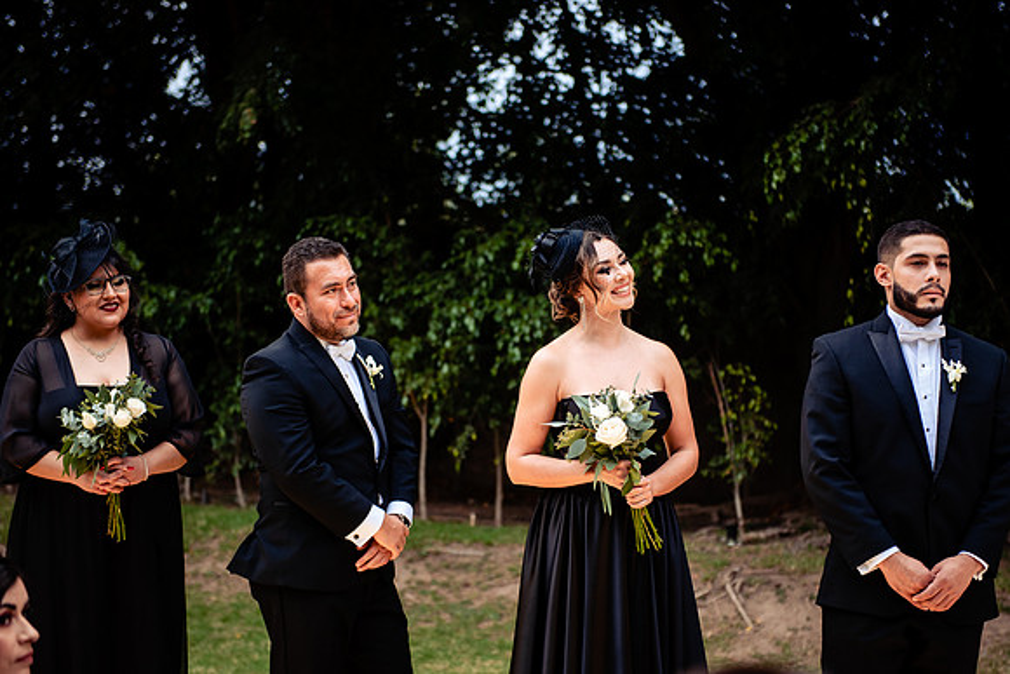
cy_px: 382
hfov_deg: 25.3
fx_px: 2248
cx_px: 542
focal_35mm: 80
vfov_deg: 17.0
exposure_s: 1/160
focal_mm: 70
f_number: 2.8
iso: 320
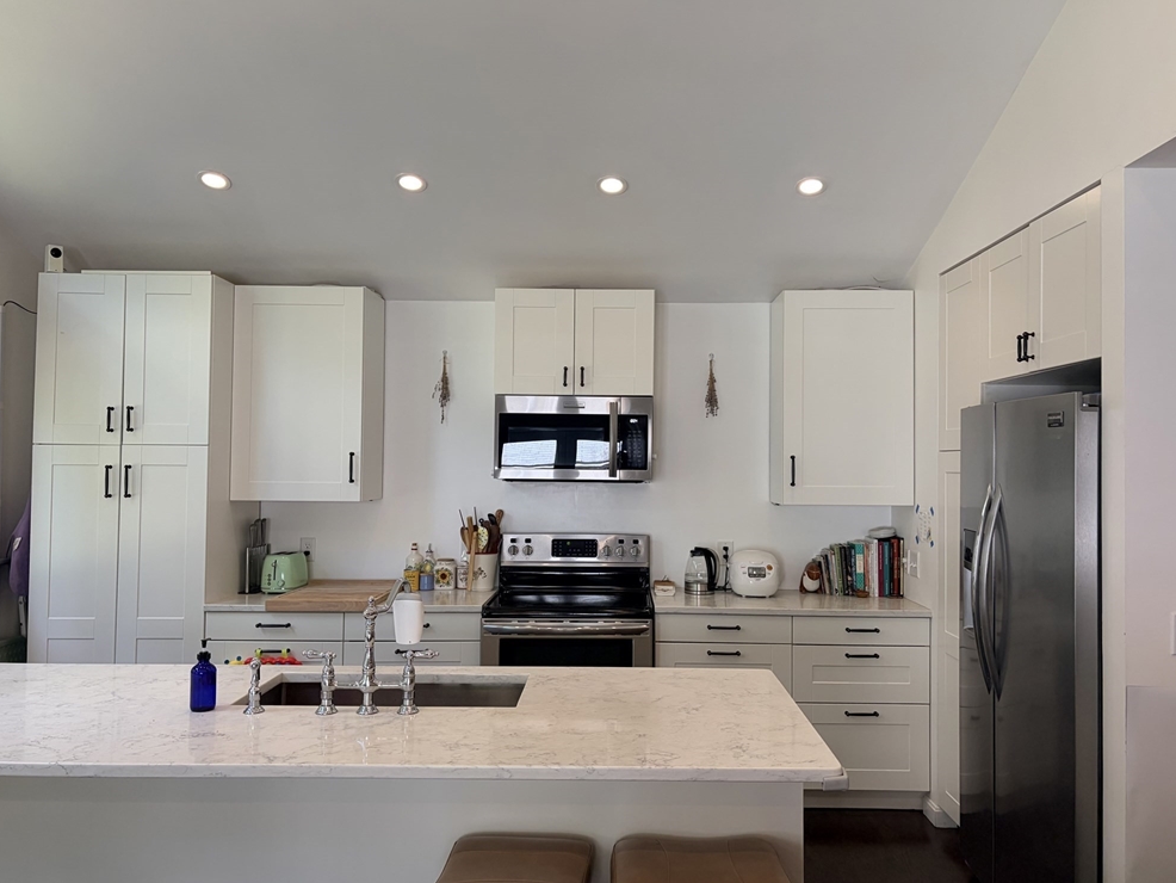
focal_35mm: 27
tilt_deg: +1.4
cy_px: 437
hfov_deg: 65.3
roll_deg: -0.1
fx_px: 917
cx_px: 595
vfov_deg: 51.4
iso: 125
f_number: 1.6
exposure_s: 1/185
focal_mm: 5.96
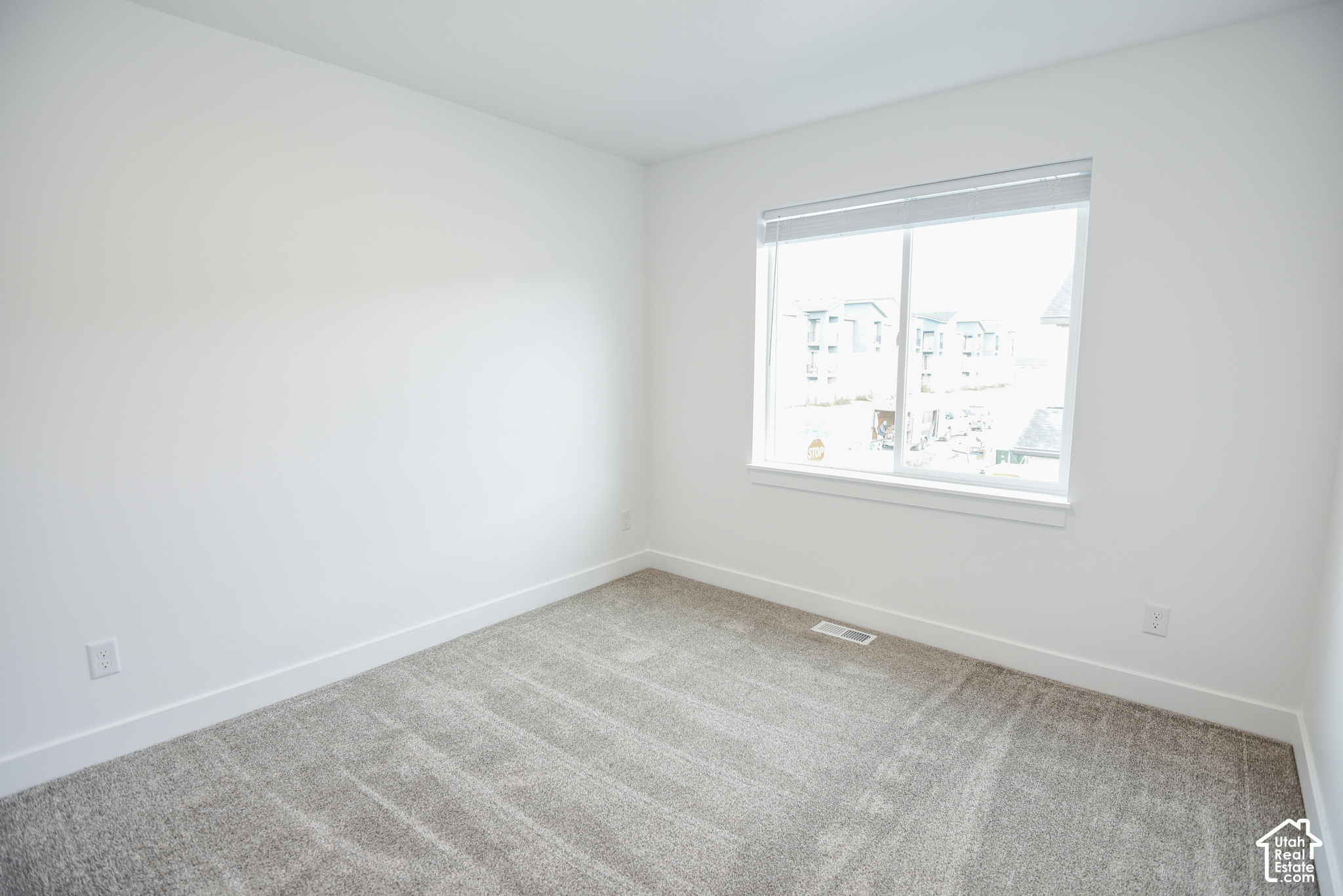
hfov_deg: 93.3
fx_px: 634
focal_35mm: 17
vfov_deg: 70.5
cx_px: 672
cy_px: 448
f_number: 4
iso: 800
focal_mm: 17
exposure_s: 1/125
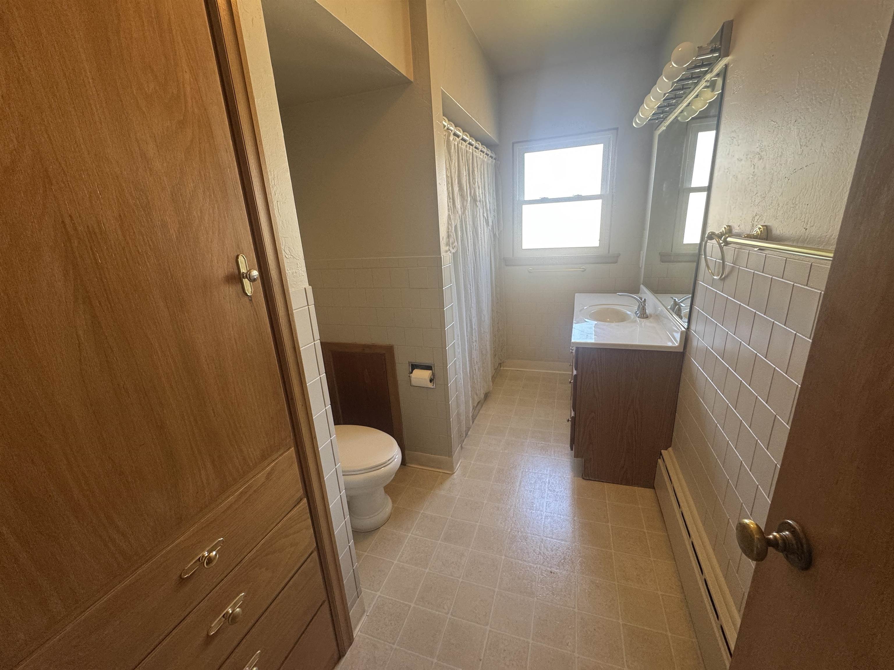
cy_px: 335
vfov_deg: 85.7
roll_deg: +3.2
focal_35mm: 14
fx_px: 362
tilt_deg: -17.3
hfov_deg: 102.1
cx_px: 447
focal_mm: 2.22
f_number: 2.2
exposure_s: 1/60
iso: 200
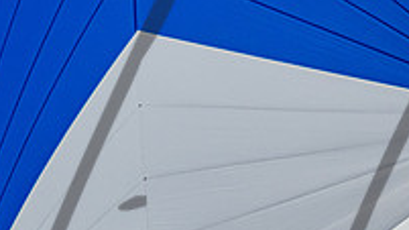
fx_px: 4500
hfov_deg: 5.2
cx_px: 628
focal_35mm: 415
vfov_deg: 2.9
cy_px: 384
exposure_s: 1/2500
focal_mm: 105
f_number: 8
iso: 400
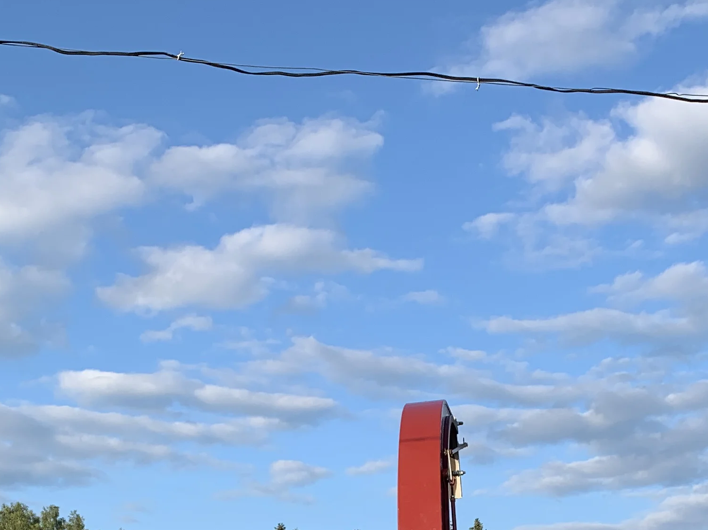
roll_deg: +1.1
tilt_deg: +0.8
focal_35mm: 70
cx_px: 366
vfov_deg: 19.4
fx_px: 1431
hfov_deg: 27.8
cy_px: 684
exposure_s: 1/1001
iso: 25
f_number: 1.8
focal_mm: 4.25
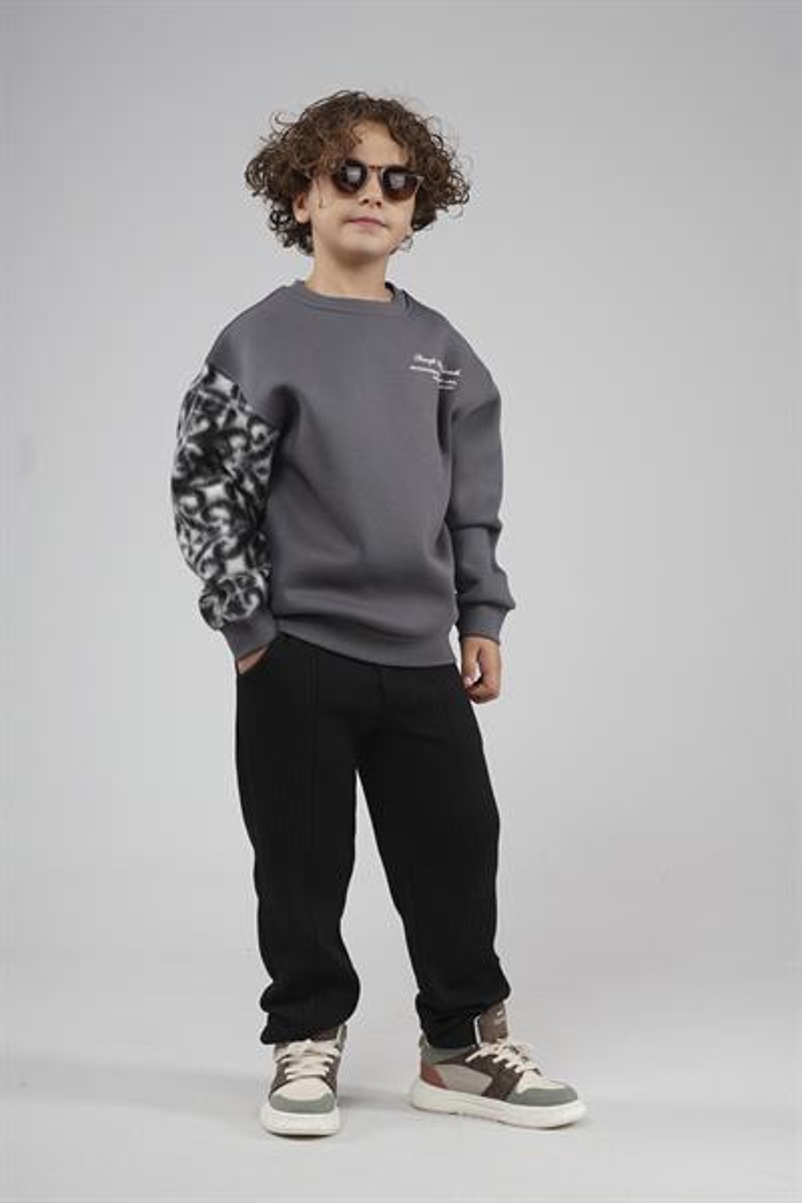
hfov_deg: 20.6
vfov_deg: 30.5
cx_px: 401
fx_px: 2205
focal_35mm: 66
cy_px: 602
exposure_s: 1/160
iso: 80
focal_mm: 44
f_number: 5.6
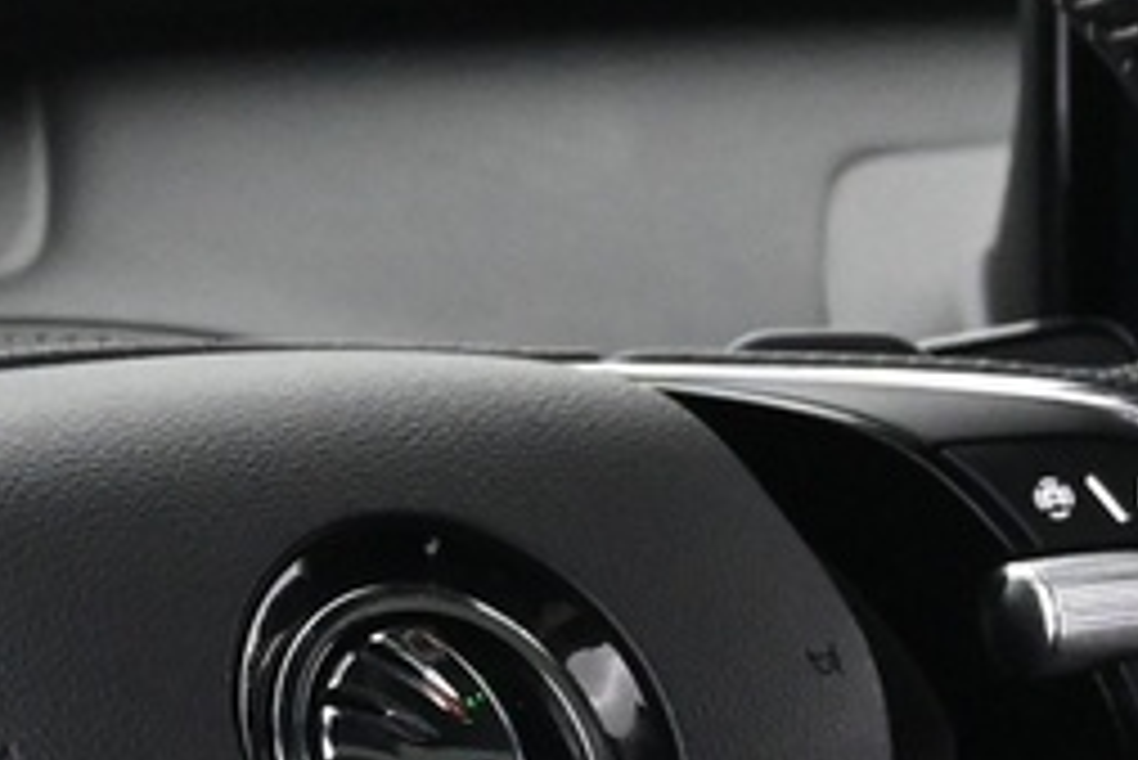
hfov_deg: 9.9
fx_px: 6534
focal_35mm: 207
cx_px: 211
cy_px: 1327
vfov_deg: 6.5
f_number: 4
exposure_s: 1/30
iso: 2200
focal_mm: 21.5
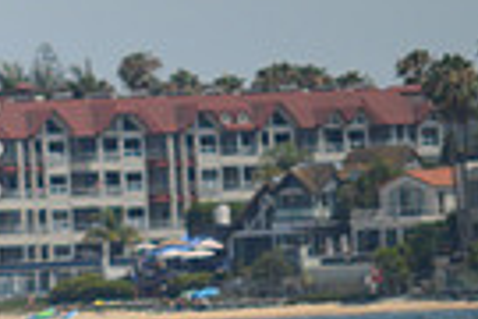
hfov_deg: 1.6
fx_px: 17074
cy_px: 156
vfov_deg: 1.1
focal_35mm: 1286
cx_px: -336
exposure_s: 1/2000
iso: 280
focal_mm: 200
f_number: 5.6
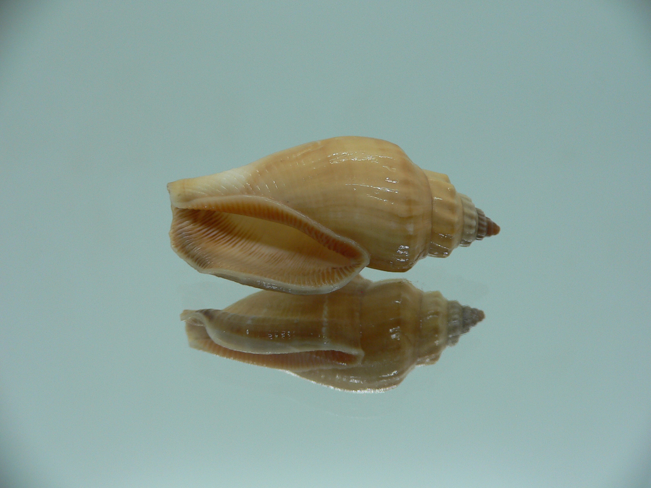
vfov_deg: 40.7
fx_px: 658
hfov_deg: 52.6
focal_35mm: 35
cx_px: 326
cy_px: 244
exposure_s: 1/60
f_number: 2.8
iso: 80
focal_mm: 4.6
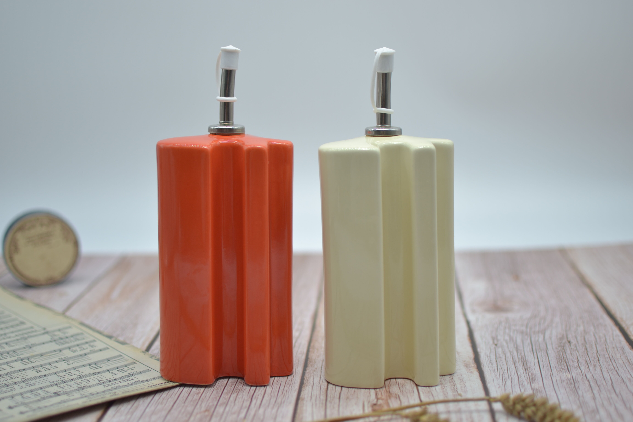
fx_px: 923
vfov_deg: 25.8
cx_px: 316
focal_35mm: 52
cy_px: 211
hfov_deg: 37.9
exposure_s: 1/500
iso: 100
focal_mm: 35
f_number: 1.8
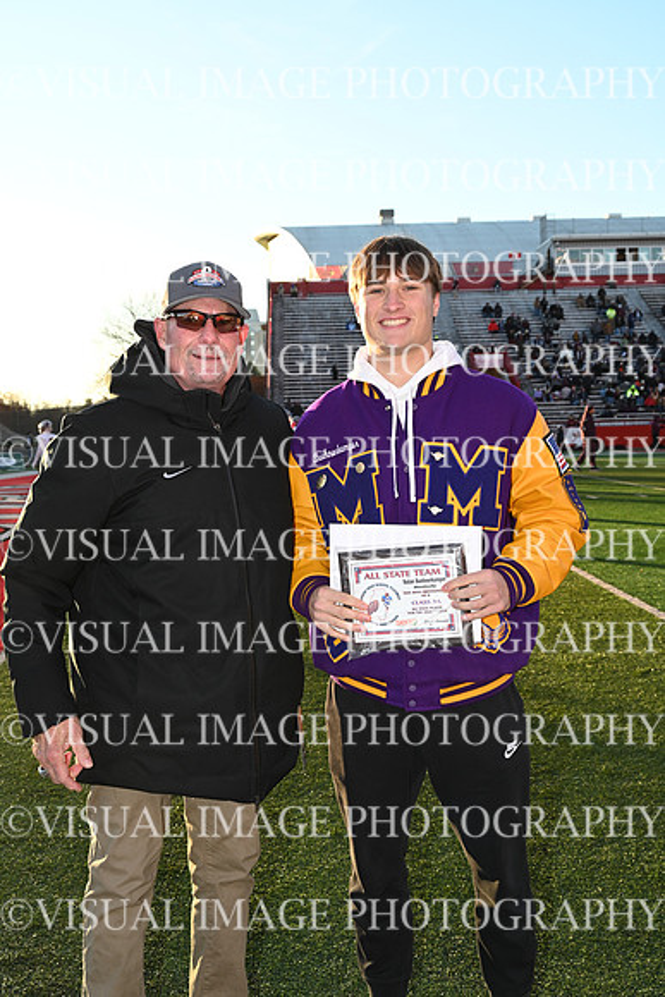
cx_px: 332
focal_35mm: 39
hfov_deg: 34.2
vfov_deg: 49.5
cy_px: 498
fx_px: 1080
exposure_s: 1/200
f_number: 7.1
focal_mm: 39
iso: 250
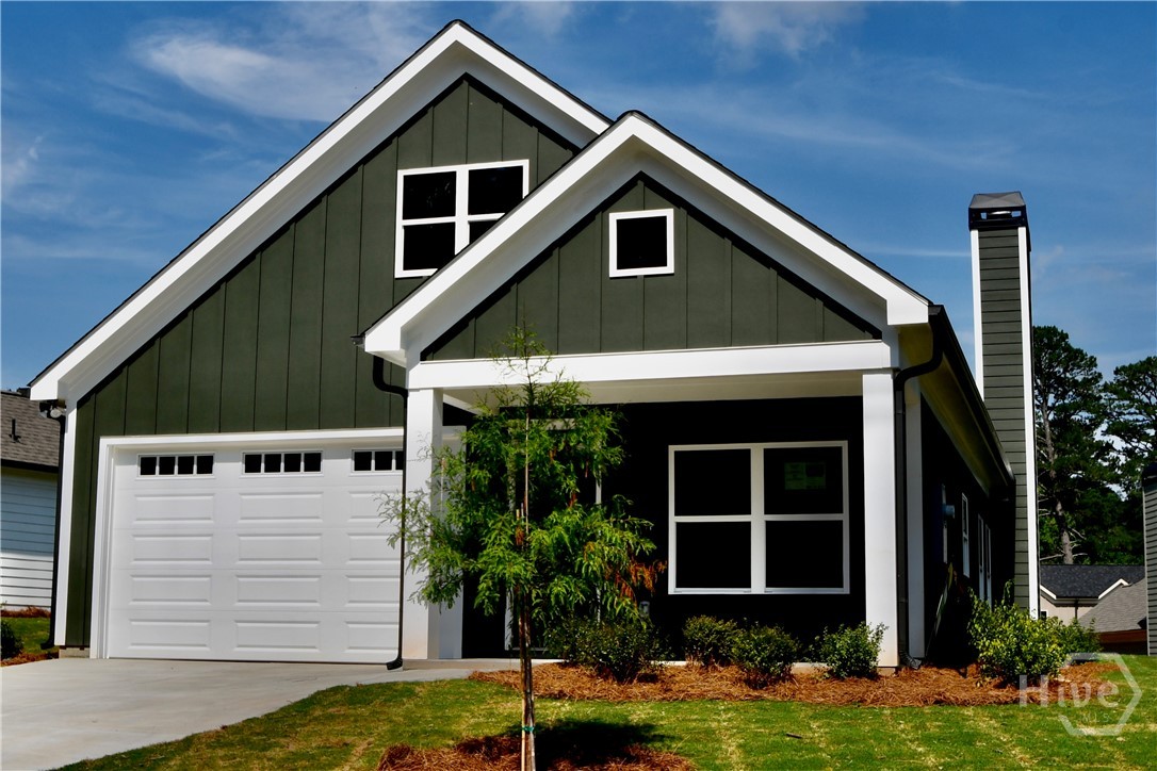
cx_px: 578
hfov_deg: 53.1
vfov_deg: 36.9
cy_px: 386
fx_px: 1157
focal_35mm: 36
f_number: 10
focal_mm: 24
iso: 100
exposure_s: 1/400
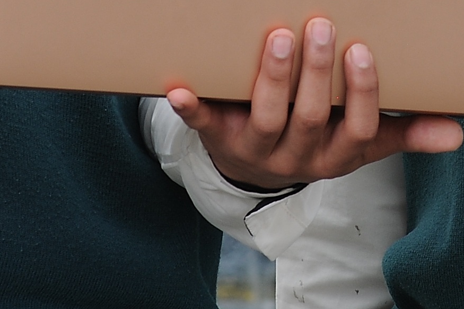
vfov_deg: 1.4
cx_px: 483
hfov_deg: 2.1
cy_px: -341
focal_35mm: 1002
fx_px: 12911
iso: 125
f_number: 7.1
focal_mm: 145
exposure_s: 1/125
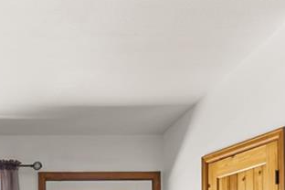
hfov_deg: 19.6
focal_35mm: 82
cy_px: 306
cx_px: -202
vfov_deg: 15.1
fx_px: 649
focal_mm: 16
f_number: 8
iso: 200
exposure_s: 1/1.25
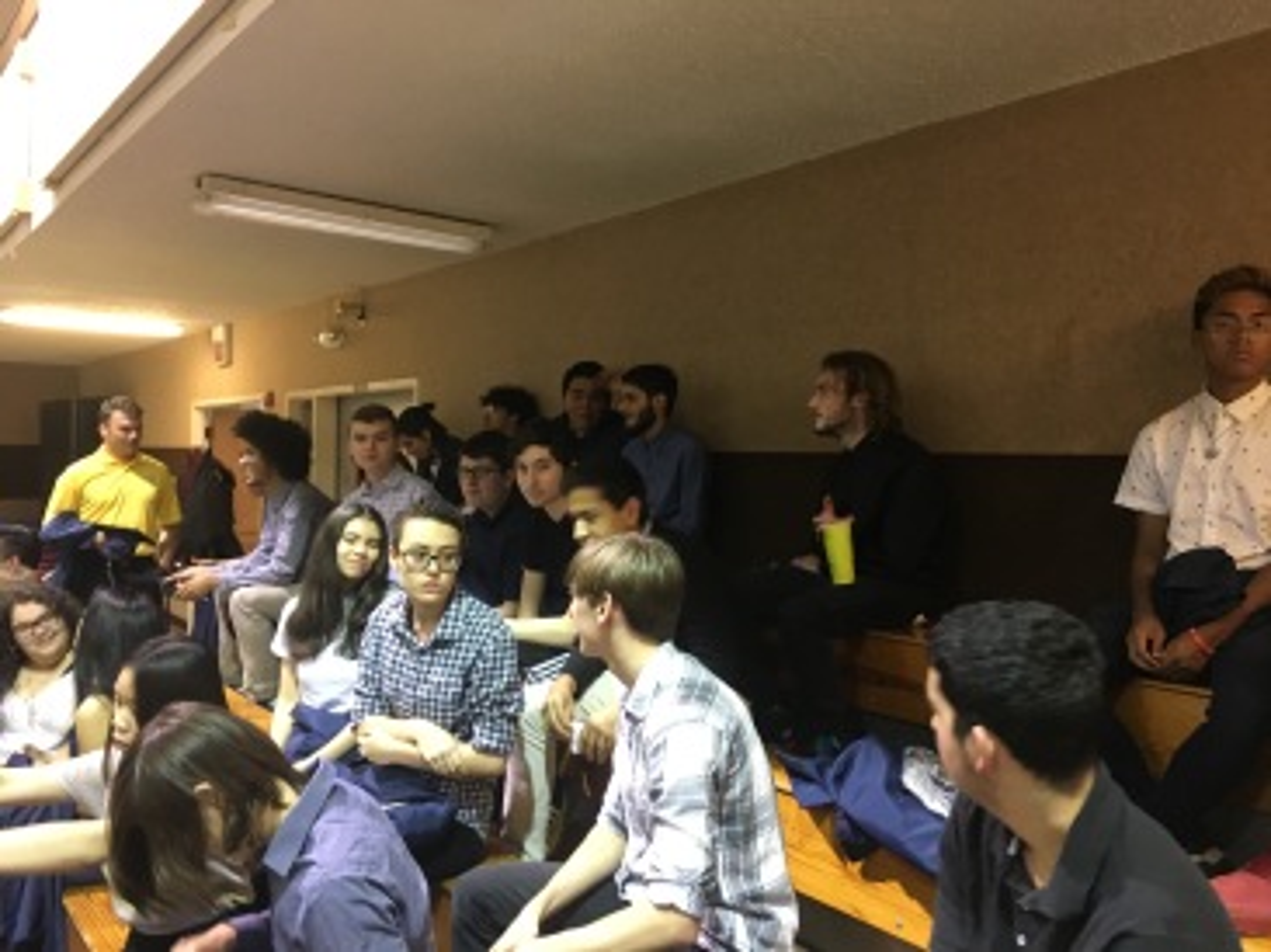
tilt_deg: -0.1
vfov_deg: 48.2
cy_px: 476
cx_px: 636
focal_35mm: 29
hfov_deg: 61.7
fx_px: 1064
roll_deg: -0.5
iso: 200
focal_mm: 4.15
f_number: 2.2
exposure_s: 1/15
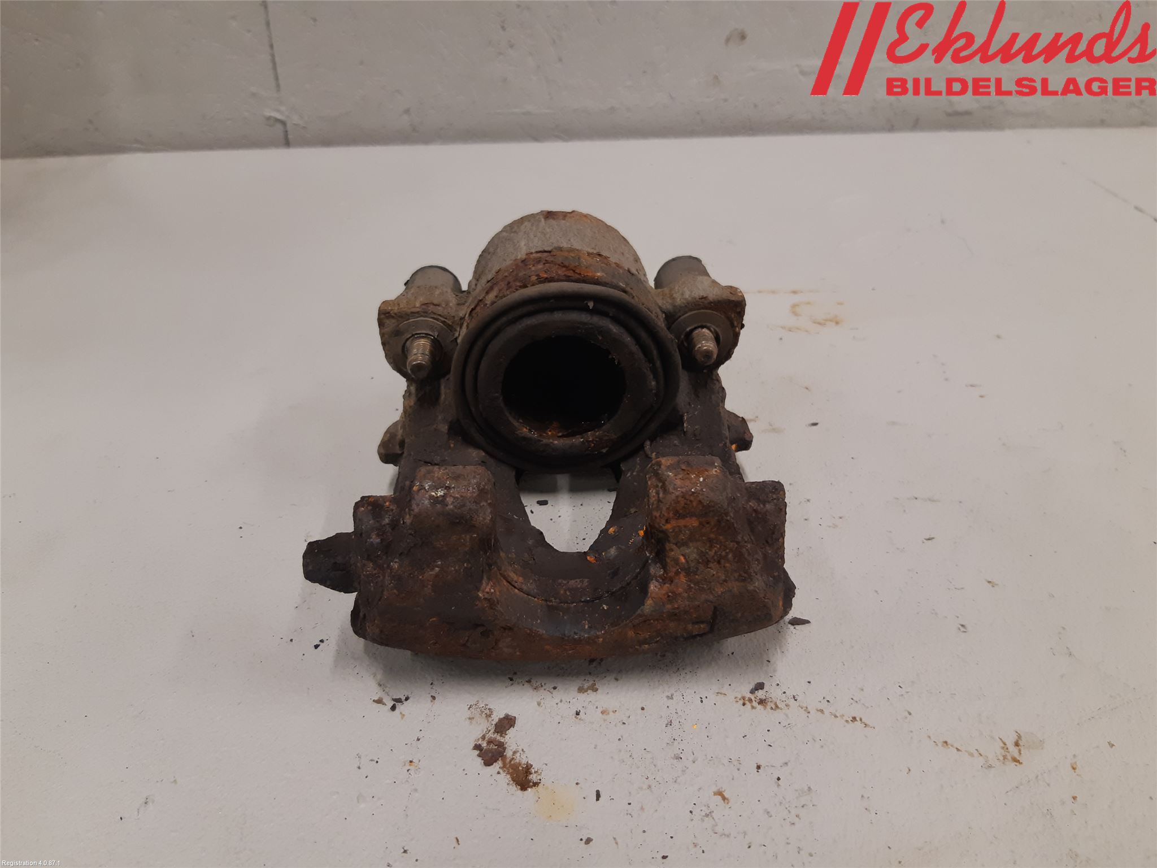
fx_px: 869
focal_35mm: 26
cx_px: 578
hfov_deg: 67.3
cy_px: 434
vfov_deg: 53.1
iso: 125
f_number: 1.7
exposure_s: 1/50
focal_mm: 3.93
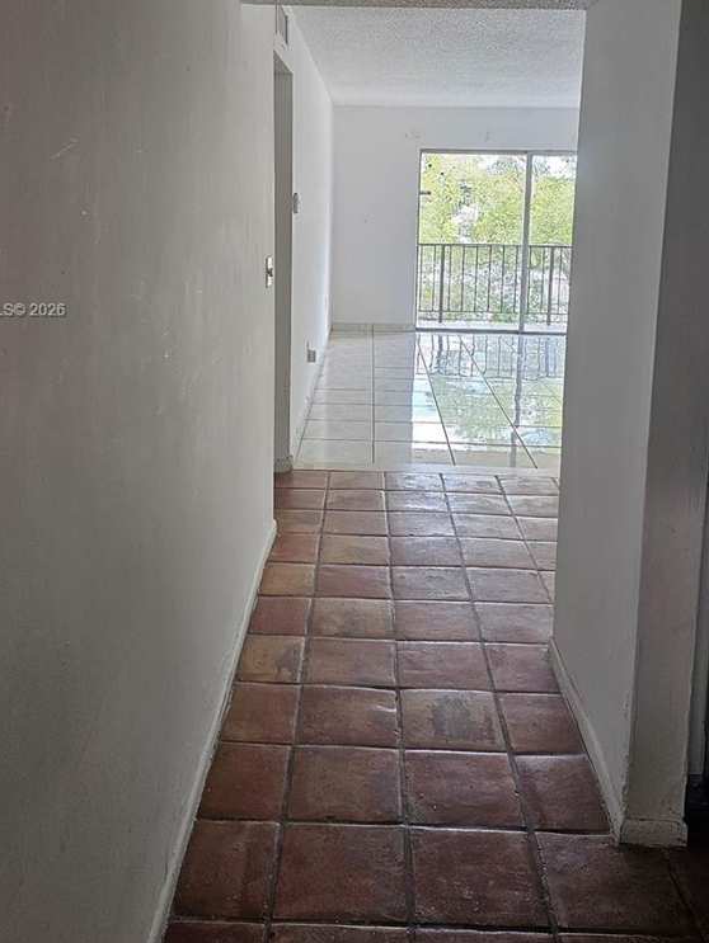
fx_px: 900
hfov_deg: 43.0
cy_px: 311
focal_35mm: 33
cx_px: 365
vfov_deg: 54.2
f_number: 1.7
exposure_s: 1/120
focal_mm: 6.3
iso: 200
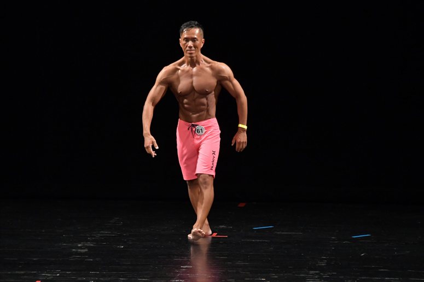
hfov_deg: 6.9
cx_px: 212
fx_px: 3532
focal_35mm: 300
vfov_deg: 4.6
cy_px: 141
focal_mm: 200
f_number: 5.6
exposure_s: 1/400
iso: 3200
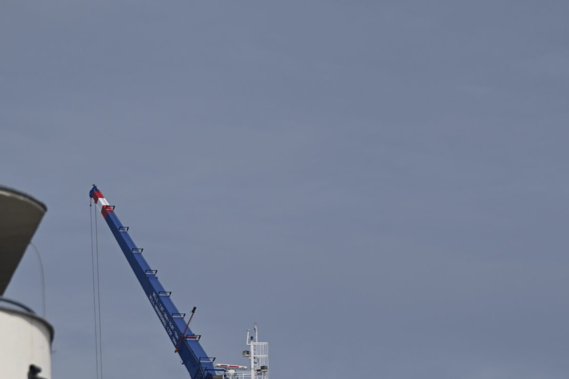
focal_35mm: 734
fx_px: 11600
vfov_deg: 1.9
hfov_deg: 2.8
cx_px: 348
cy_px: 335
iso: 100
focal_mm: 320
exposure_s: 1/1250
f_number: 6
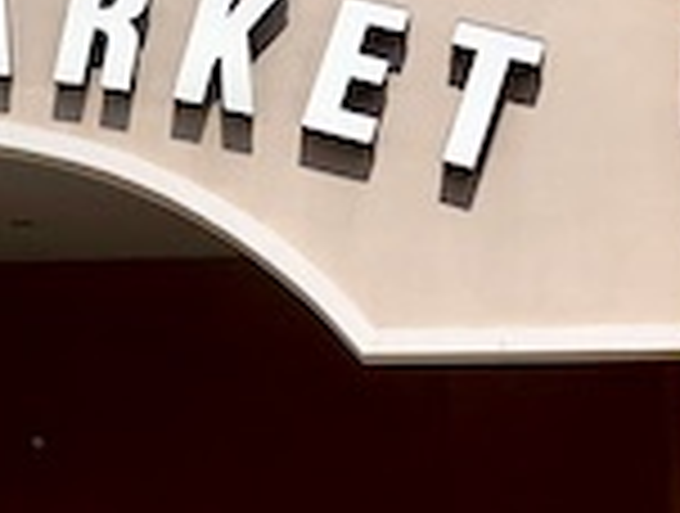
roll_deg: -2.6
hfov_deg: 17.1
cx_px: -68
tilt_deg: +11.7
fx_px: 2186
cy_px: 400
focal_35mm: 111
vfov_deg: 13.3
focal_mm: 4
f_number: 1.8
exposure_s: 1/3205
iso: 20
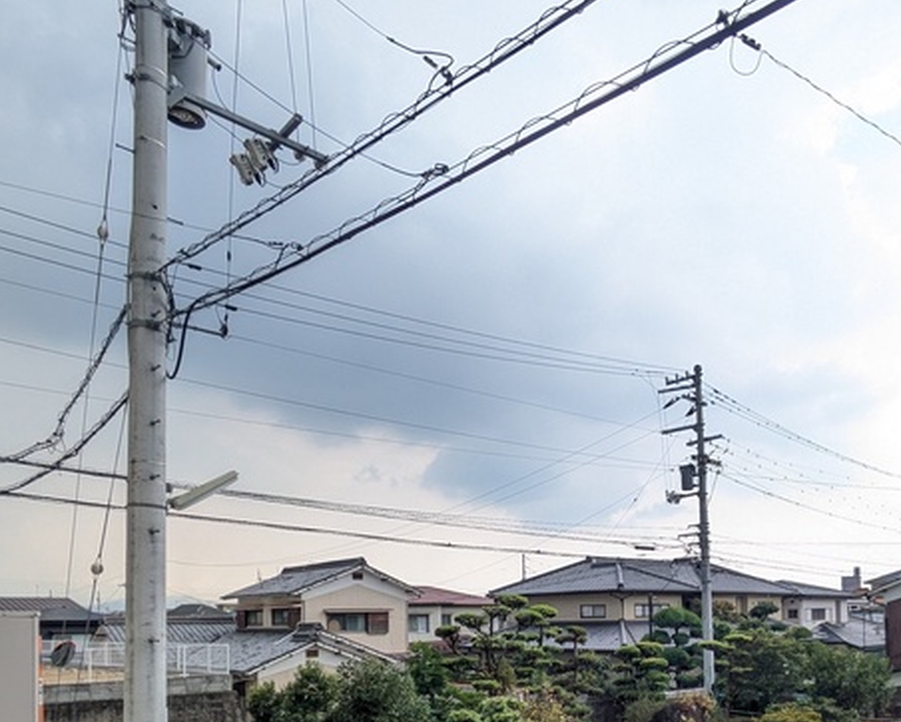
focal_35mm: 29
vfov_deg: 46.7
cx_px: 604
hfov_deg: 59.0
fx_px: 774
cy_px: 600
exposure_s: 1/532
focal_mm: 1.83
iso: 50
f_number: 2.2
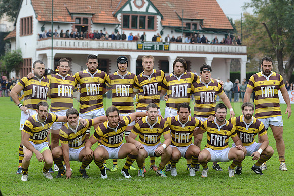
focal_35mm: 145
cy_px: 98
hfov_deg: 14.2
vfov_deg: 9.5
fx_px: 1184
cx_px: 147
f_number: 4
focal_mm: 145
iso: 640
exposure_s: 1/400
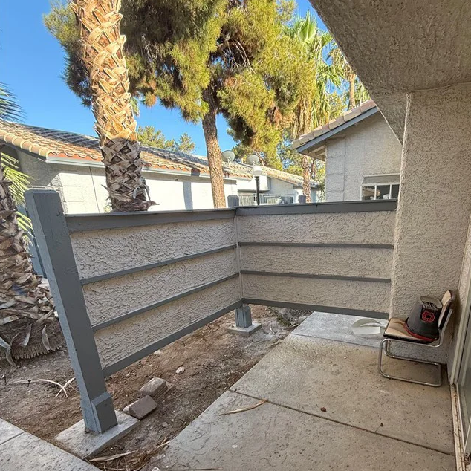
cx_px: 282
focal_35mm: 20
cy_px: 306
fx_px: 308
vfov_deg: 73.0
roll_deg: +1.5
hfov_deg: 74.0
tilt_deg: -17.2
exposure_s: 1/177
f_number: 2.2
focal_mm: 2.22
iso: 64
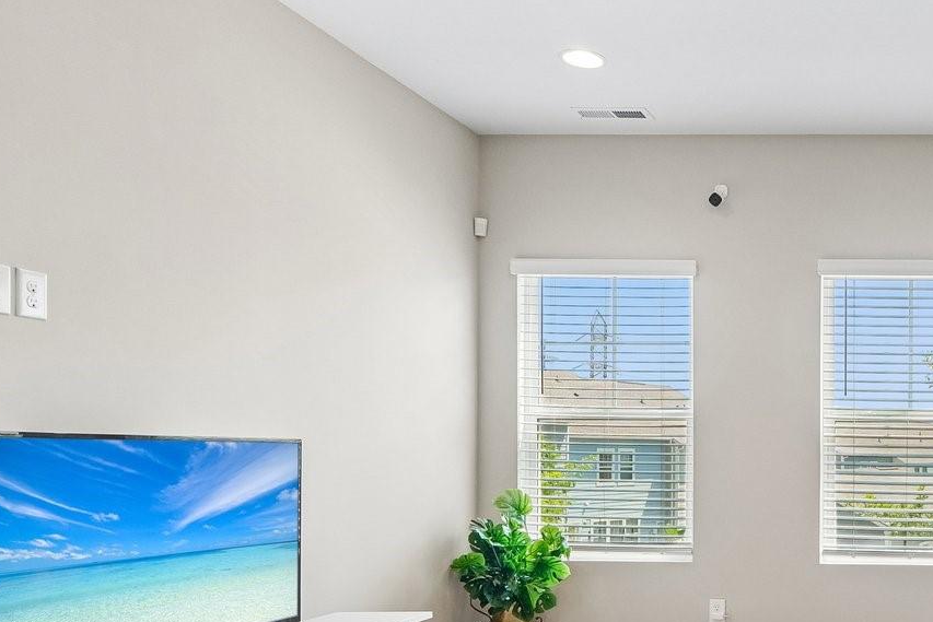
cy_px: 465
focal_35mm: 36
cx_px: 929
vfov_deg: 36.1
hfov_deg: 45.1
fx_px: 933
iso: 200
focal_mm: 10
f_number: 8
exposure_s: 1/30
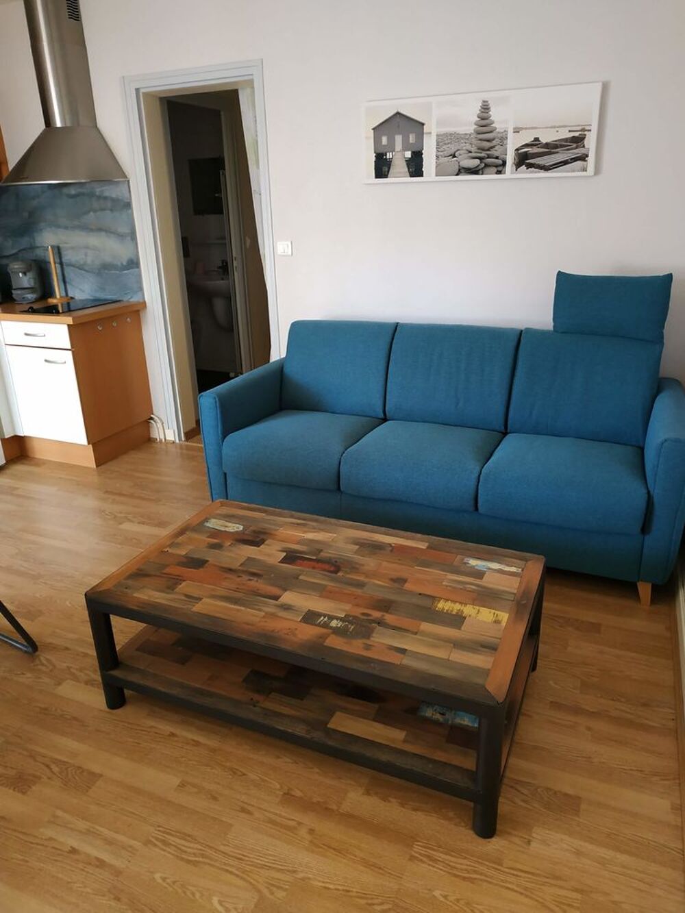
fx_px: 633
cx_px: 342
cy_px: 456
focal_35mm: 24
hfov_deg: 56.8
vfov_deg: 71.6
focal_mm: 3.94
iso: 250
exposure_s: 1/25
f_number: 1.9
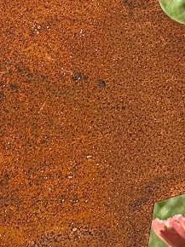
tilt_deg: -8.7
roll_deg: +1.7
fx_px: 3033
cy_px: -108
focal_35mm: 425
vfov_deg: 4.6
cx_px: 12
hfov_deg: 3.5
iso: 25
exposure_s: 1/332
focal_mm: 9
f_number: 2.8
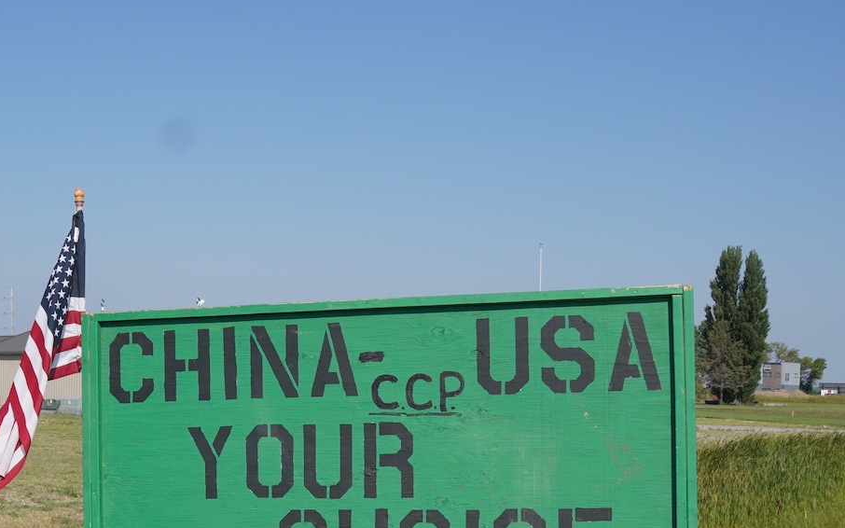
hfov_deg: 36.7
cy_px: 450
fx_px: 1243
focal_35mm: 54
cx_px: 213
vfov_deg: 23.5
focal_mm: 16
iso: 100
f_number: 8
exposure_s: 1/400
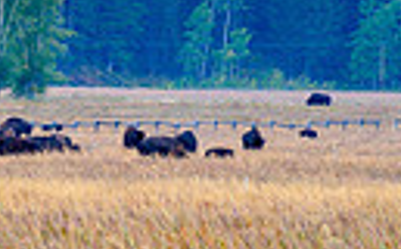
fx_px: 9509
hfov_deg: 2.4
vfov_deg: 1.5
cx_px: -140
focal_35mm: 872
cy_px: -193
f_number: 11
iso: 100
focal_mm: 190
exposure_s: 1/3
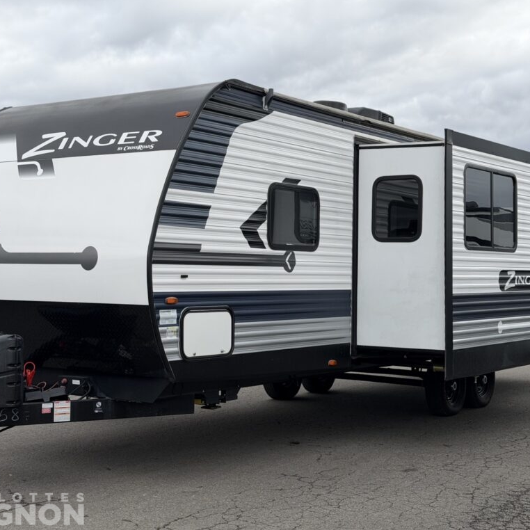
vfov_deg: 30.0
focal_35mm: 57
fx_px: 987
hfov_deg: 30.0
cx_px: 257
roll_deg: +0.3
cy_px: 264
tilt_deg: +1.3
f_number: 1.78
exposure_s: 1/1980
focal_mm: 6.76
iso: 64
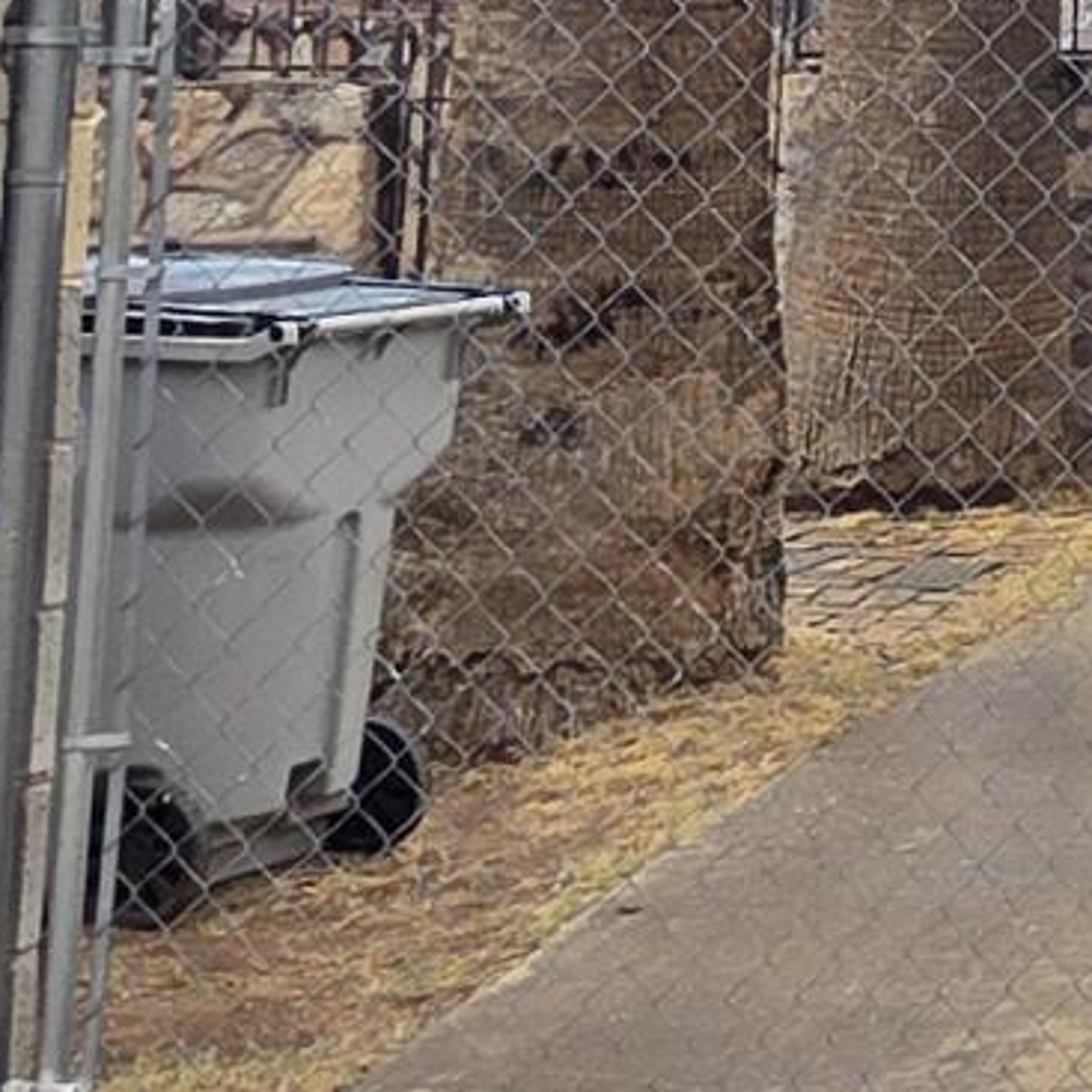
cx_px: 2422
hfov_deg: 14.2
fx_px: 3355
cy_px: -363
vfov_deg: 17.3
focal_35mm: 94
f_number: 1.9
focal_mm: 2.2
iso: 40
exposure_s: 1/740
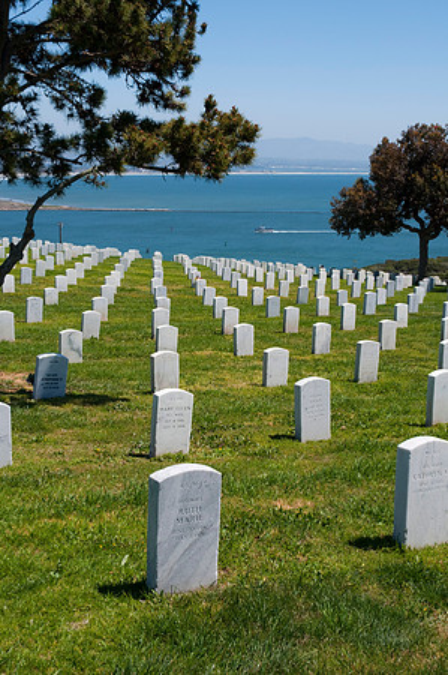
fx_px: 954
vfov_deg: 38.9
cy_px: 338
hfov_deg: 26.4
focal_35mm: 51
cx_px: 224
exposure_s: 1/400
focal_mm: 34
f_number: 10
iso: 200
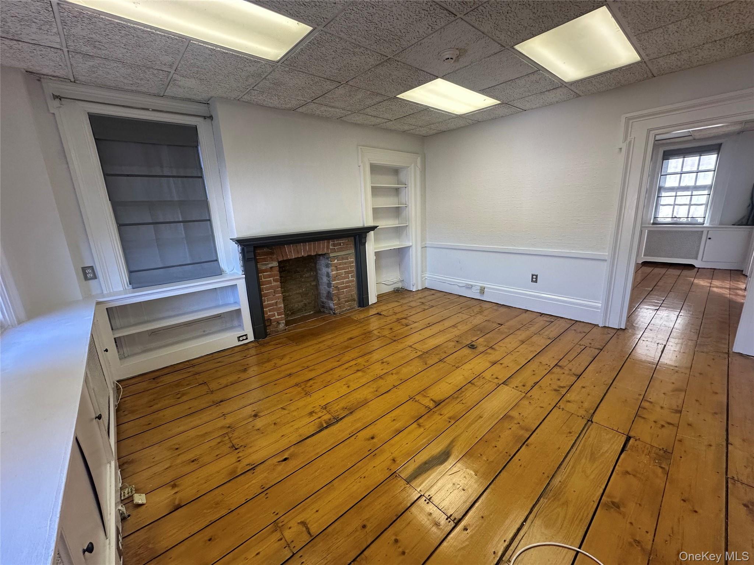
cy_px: 282
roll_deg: +2.1
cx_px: 377
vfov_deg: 85.7
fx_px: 305
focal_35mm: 14
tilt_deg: -12.8
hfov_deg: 102.1
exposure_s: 1/120
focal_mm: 2.22
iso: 160
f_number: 2.2
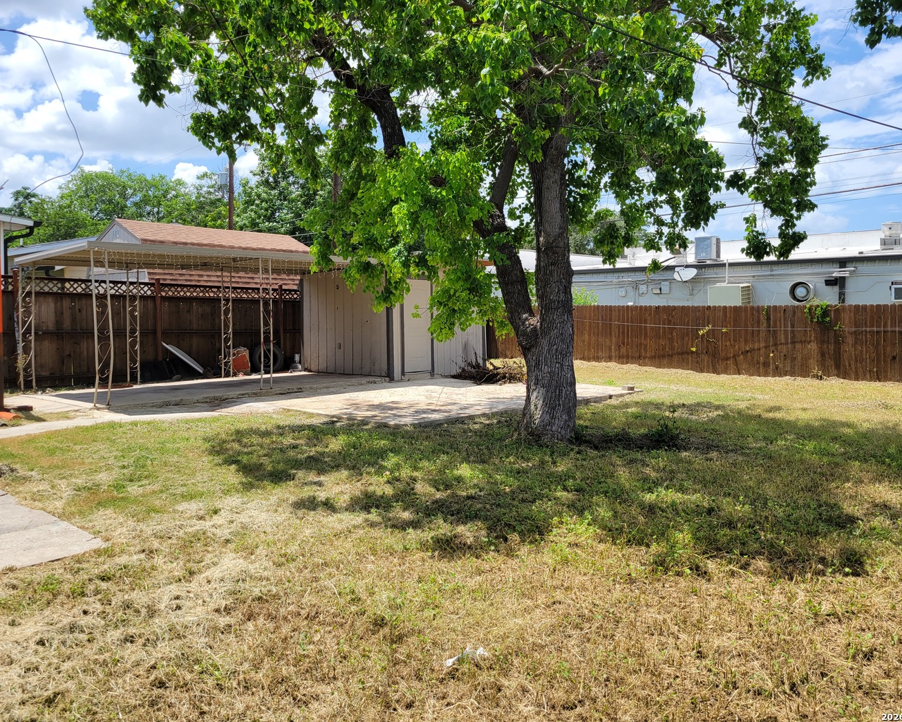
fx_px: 747
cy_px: 349
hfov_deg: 62.2
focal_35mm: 28
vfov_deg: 51.5
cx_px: 457
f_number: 1.8
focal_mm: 5.4
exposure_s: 1/1978
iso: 40
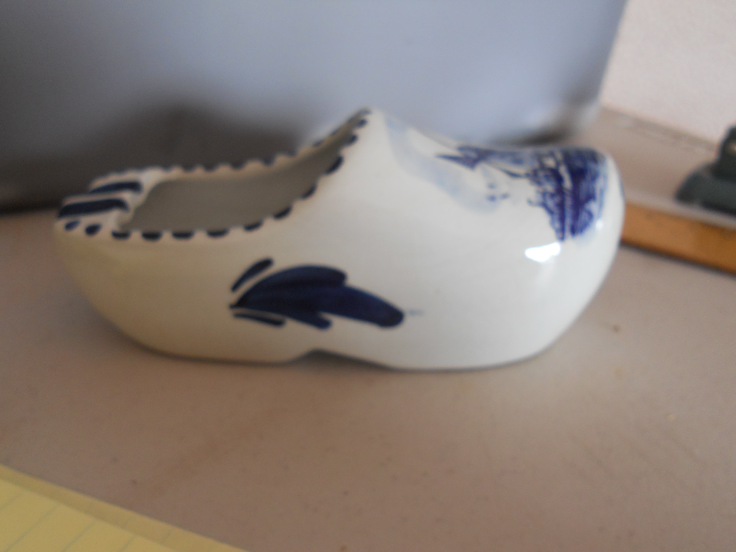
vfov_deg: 44.2
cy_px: 276
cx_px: 368
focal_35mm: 32
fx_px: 680
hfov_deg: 56.8
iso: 160
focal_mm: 5.8
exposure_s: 1/30
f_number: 3.5
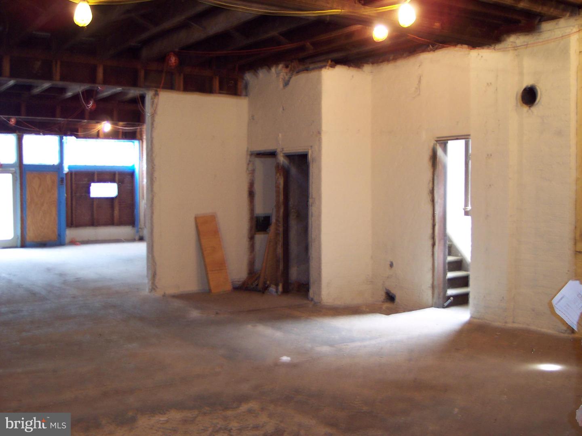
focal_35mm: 38
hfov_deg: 49.0
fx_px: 638
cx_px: 291
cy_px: 218
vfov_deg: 37.7
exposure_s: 1/6
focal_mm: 8
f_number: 2.8
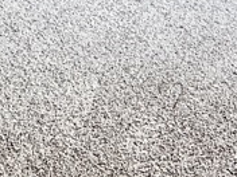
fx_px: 698
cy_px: -319
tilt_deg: -1.6
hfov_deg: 17.6
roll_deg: +2.1
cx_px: 338
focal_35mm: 102
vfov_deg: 10.9
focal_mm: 2.22
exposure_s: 1/120
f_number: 2.2
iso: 64
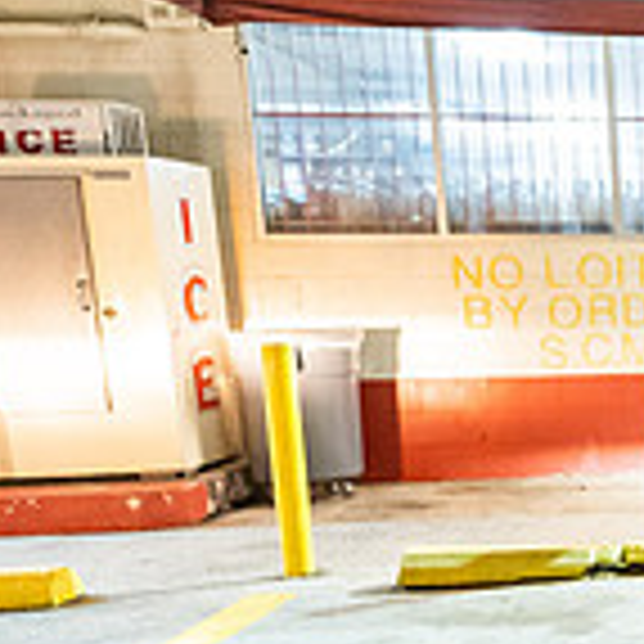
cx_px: 1108
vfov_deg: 27.8
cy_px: 464
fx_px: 1284
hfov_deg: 20.9
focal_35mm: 61
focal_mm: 16
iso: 3200
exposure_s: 1/100
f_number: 2.8
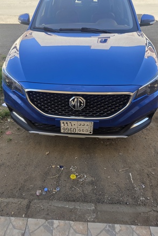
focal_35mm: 25
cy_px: 116
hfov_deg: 51.3
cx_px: 75
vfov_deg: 71.5
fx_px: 164
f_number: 1.7
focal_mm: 6.3
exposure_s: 1/1667
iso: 80
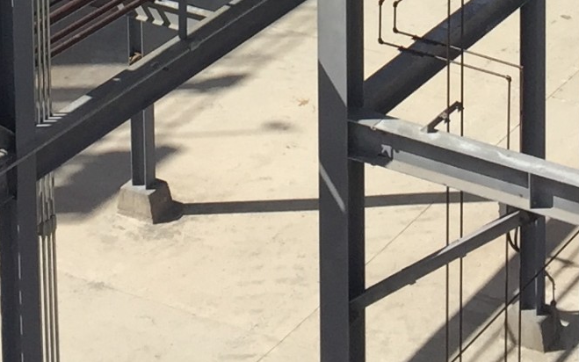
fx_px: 2209
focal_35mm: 140
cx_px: 332
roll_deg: -0.5
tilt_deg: -10.1
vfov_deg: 8.4
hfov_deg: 14.9
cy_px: -572
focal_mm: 4.15
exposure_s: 1/1883
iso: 32
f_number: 2.2
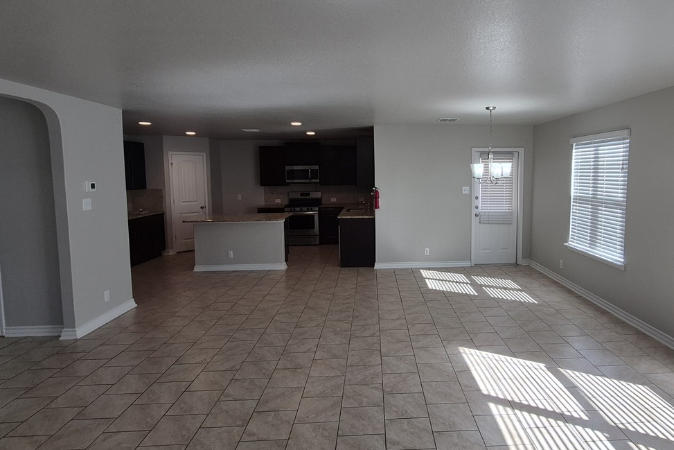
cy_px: 198
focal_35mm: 20
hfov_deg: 83.0
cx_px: 401
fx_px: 374
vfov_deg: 61.8
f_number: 2.2
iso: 50
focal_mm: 1.74
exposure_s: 1/120
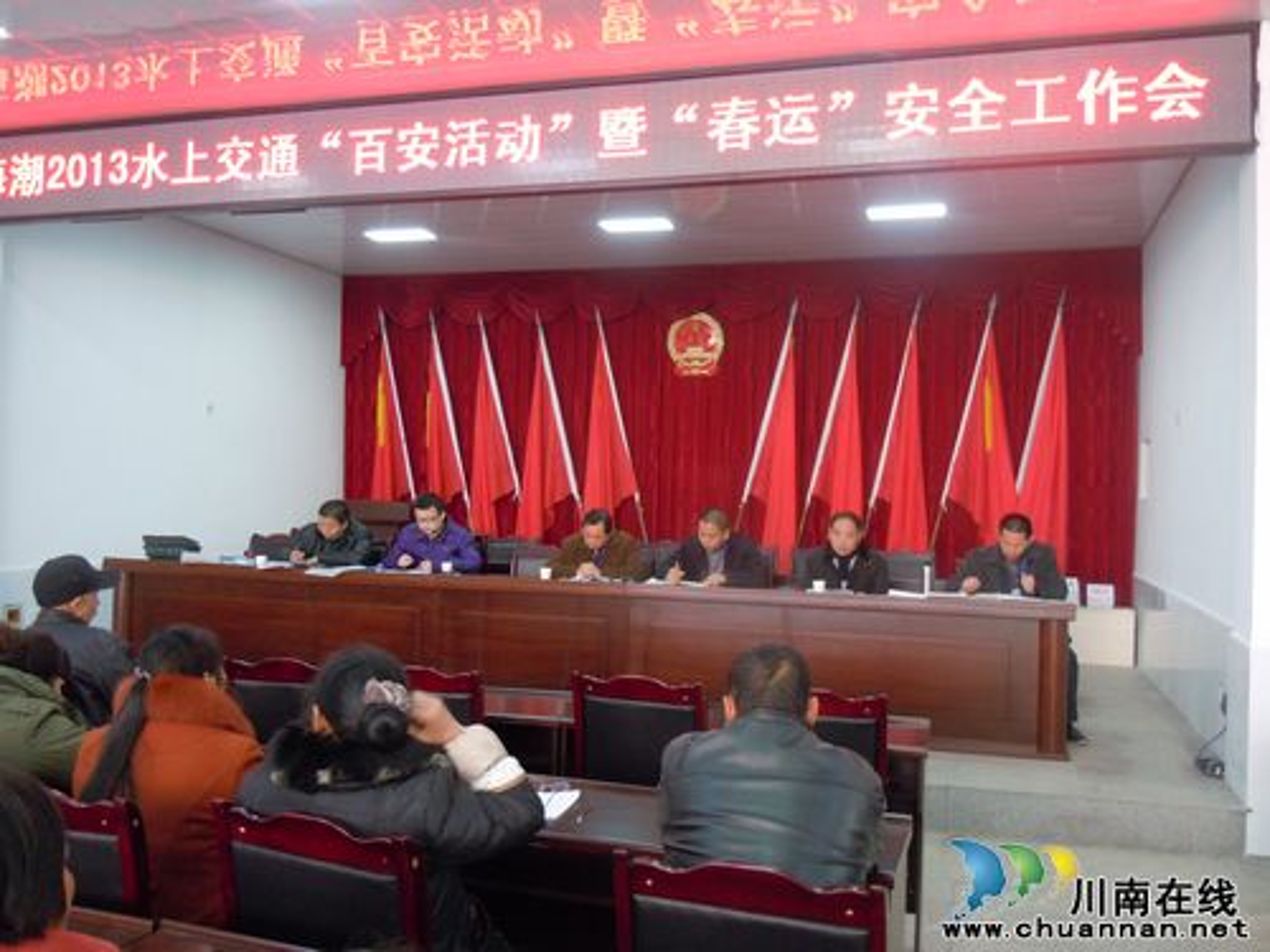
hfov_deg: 60.0
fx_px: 1101
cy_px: 476
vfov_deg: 46.8
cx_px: 635
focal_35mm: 30
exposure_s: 1/13
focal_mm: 5.4
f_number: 3.5
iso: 400
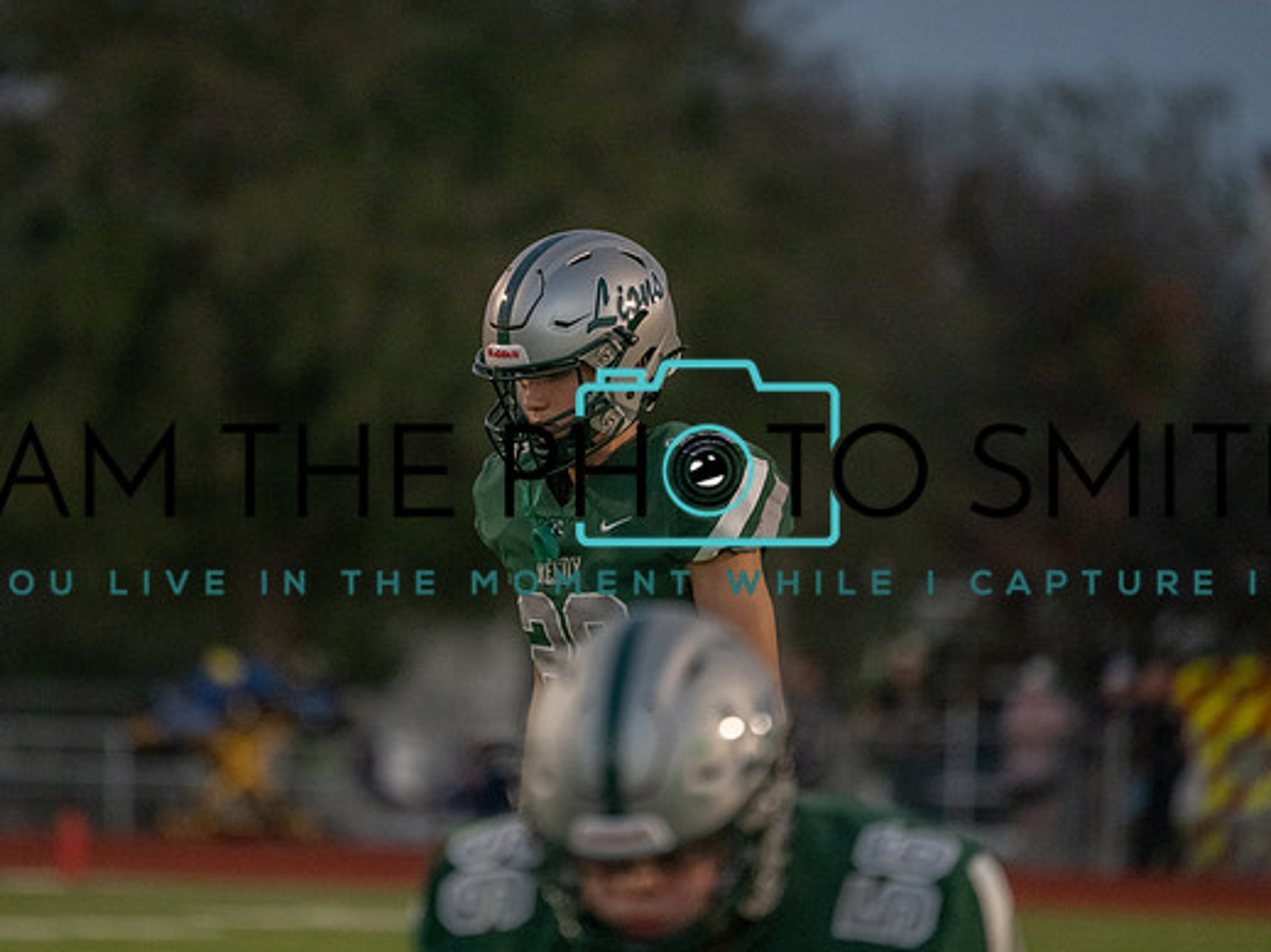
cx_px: 546
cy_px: 426
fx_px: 17547
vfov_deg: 3.1
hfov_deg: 4.1
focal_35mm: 478
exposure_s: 1/1250
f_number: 5.6
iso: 12800
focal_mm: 397
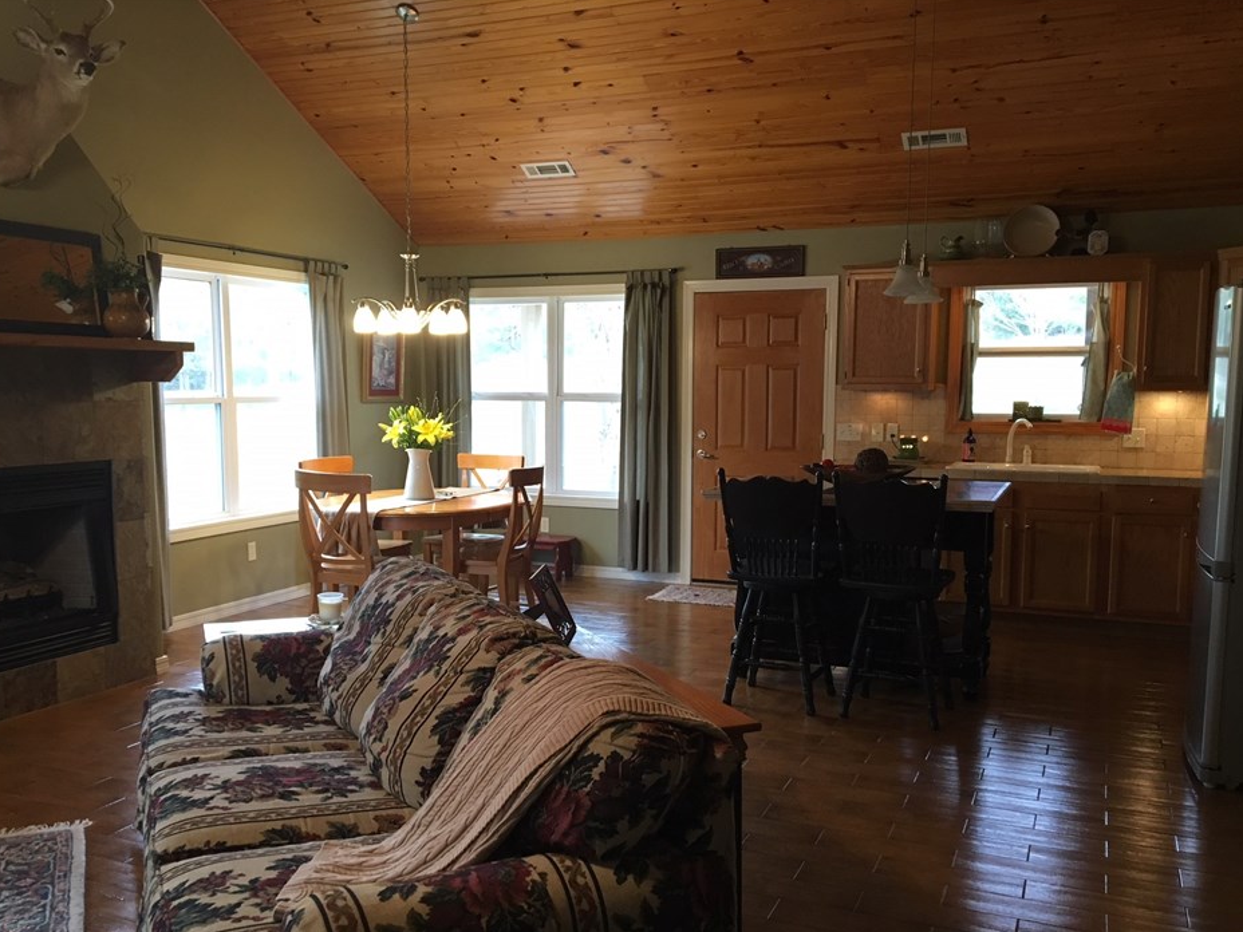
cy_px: 508
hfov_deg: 56.8
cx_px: 607
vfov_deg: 44.1
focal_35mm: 32
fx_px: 1149
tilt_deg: -5.5
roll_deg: -0.2
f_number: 2.2
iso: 100
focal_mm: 4.15
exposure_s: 1/30
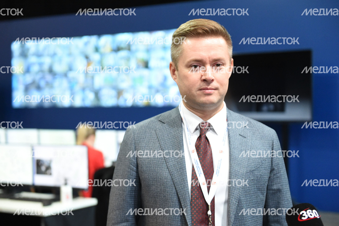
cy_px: 113
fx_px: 659
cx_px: 170
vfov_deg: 19.4
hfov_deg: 28.9
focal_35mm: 70
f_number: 4
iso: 9000
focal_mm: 70
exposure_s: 1/640
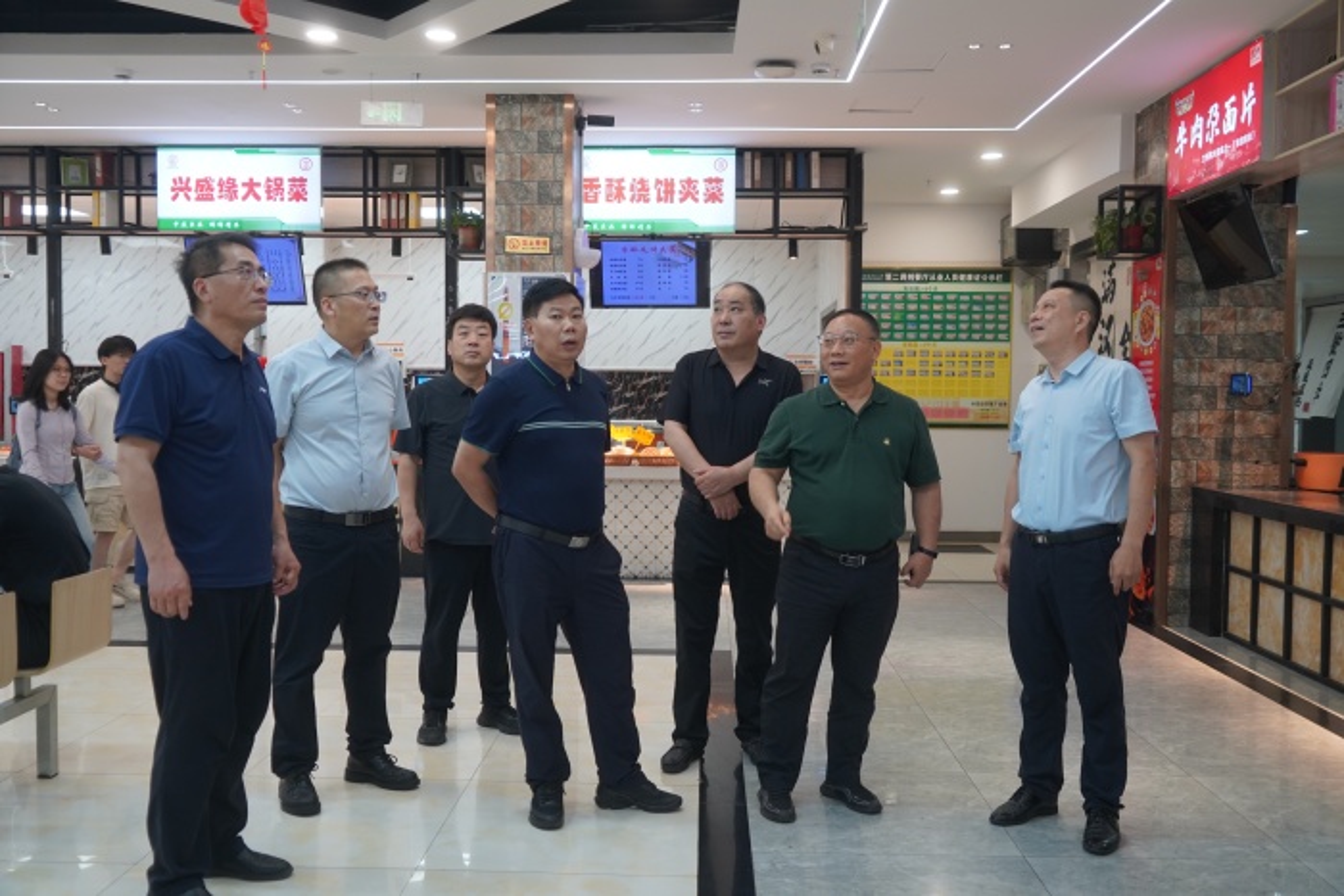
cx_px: 672
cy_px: 448
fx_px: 1195
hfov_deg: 58.7
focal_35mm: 32
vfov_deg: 41.1
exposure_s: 1/160
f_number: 4
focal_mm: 32
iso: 1000
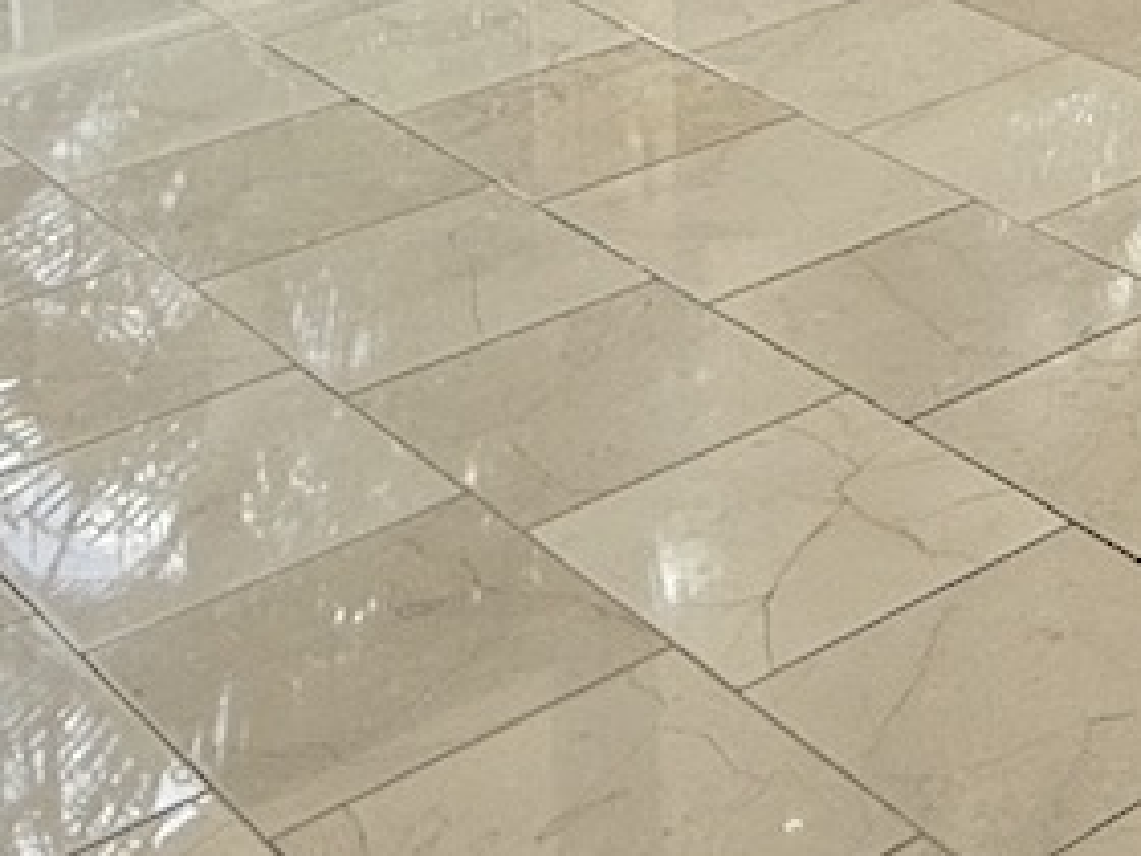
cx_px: 1997
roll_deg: +0.3
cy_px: -913
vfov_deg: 13.7
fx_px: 2967
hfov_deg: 17.9
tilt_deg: -3.7
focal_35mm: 90
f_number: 2.2
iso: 50
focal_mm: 2.22
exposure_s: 1/227
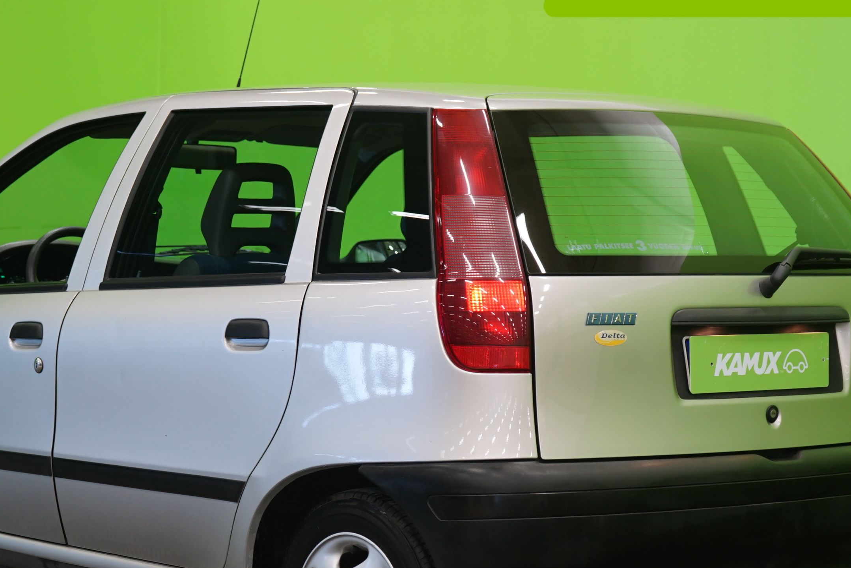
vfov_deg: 14.7
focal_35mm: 93
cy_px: 352
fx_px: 2198
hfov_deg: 21.9
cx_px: 350
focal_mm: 51
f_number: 5
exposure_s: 1/8
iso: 400
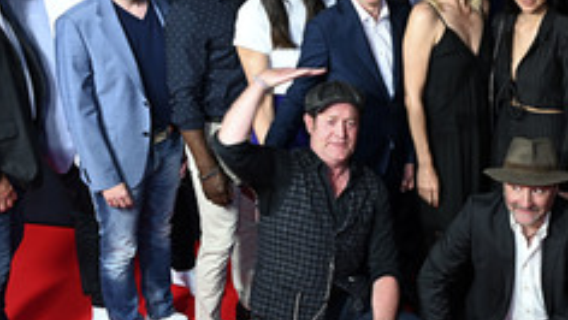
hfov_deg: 32.9
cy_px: 111
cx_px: 456
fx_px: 934
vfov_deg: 19.4
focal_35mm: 62
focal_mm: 31
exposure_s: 1/100
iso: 1250
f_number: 5.6
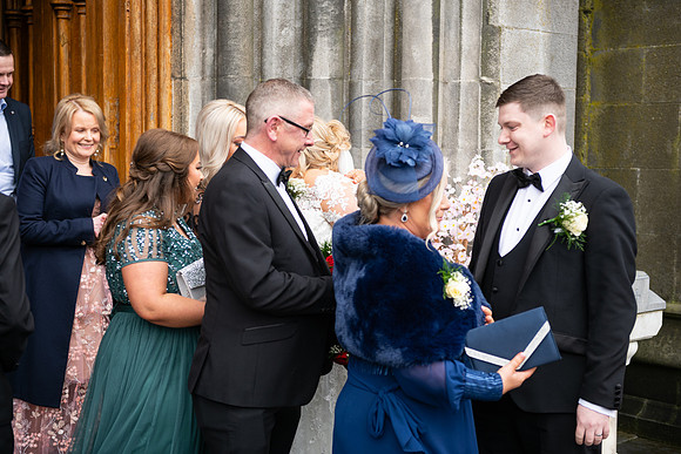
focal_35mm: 55
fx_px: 1041
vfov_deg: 24.6
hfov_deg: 36.2
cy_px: 227
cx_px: 340
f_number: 3.5
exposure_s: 1/160
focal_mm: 55
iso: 125
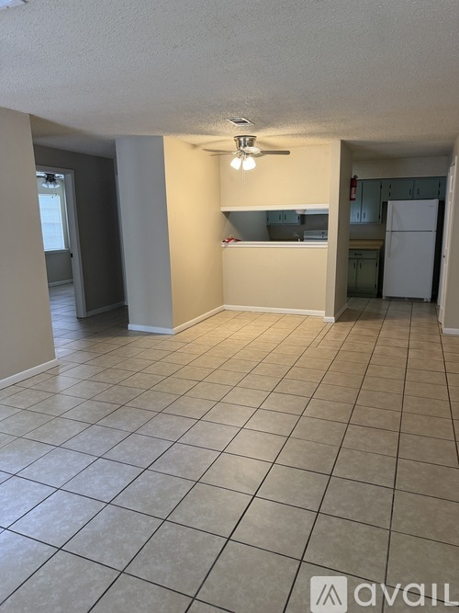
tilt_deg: -11.9
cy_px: 306
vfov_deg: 71.6
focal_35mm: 24
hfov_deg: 56.8
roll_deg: +1.0
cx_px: 230
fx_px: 424
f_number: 1.78
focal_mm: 6.76
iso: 250
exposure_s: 1/60
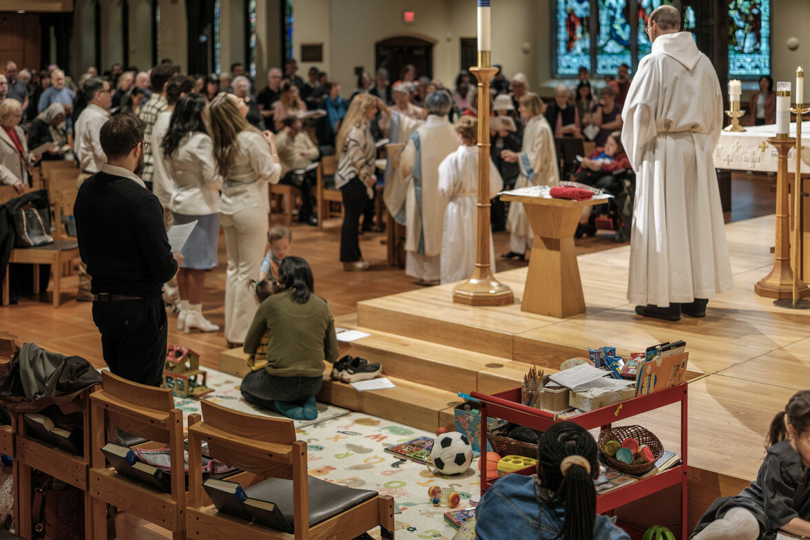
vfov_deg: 27.0
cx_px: 405
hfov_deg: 39.6
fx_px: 1125
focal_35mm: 50
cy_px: 270
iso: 640
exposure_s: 1/160
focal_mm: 33
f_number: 1.4
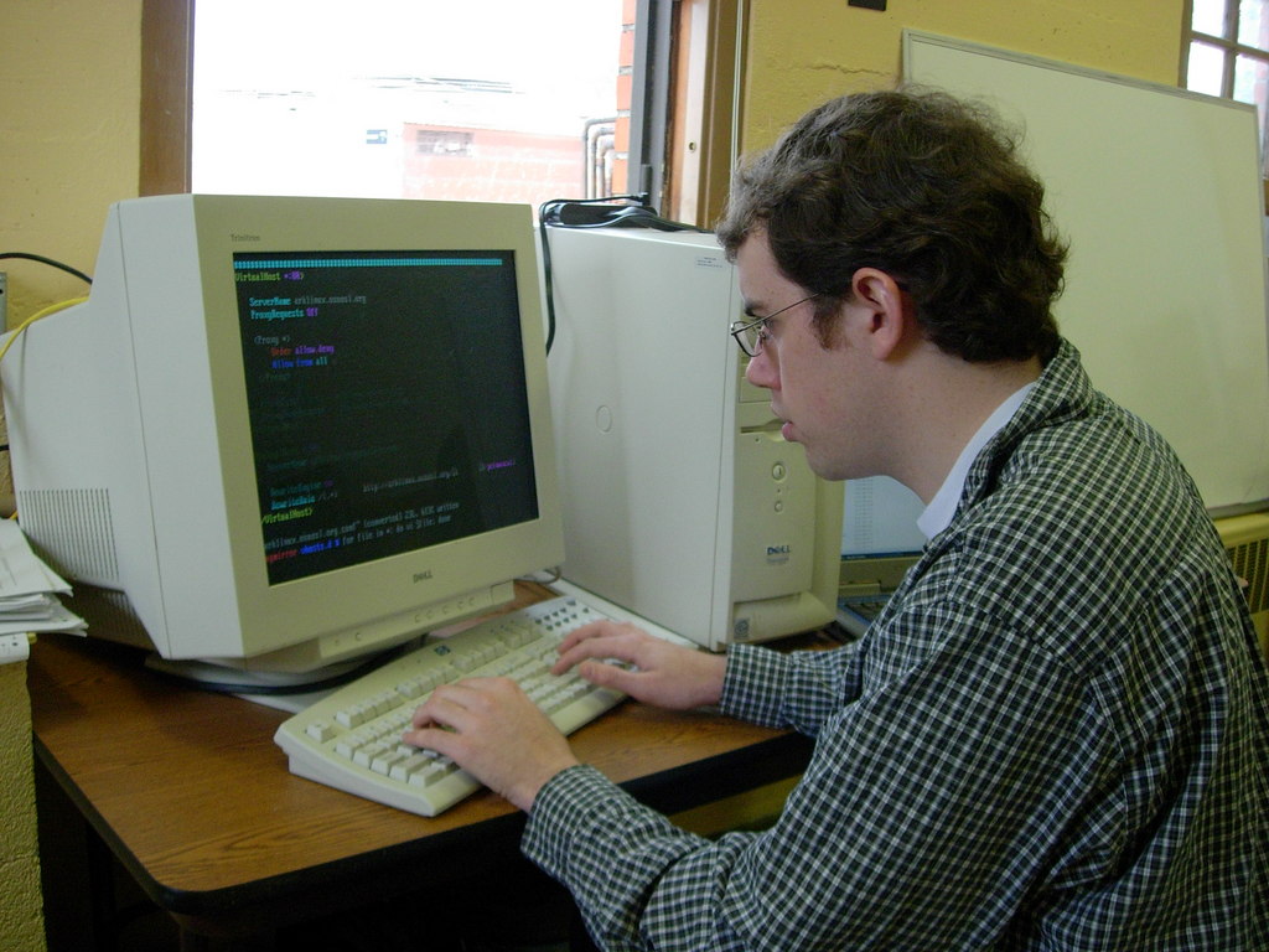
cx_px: 634
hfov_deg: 49.0
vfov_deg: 37.7
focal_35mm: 38
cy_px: 476
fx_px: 1393
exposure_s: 1/111
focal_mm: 7.8
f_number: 2.8
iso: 200
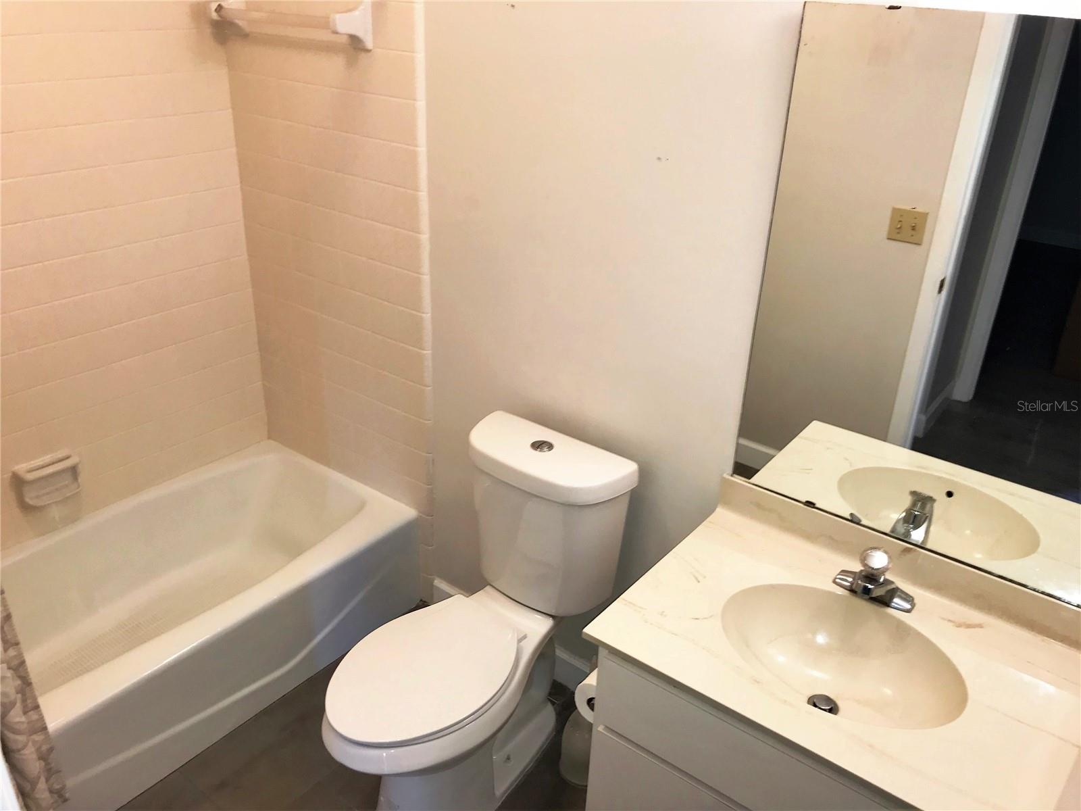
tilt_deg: -26.6
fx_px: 874
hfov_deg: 63.4
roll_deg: -2.3
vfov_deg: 49.7
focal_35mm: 28
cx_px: 540
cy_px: 406
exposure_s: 1/30
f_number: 1.8
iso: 32
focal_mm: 3.99
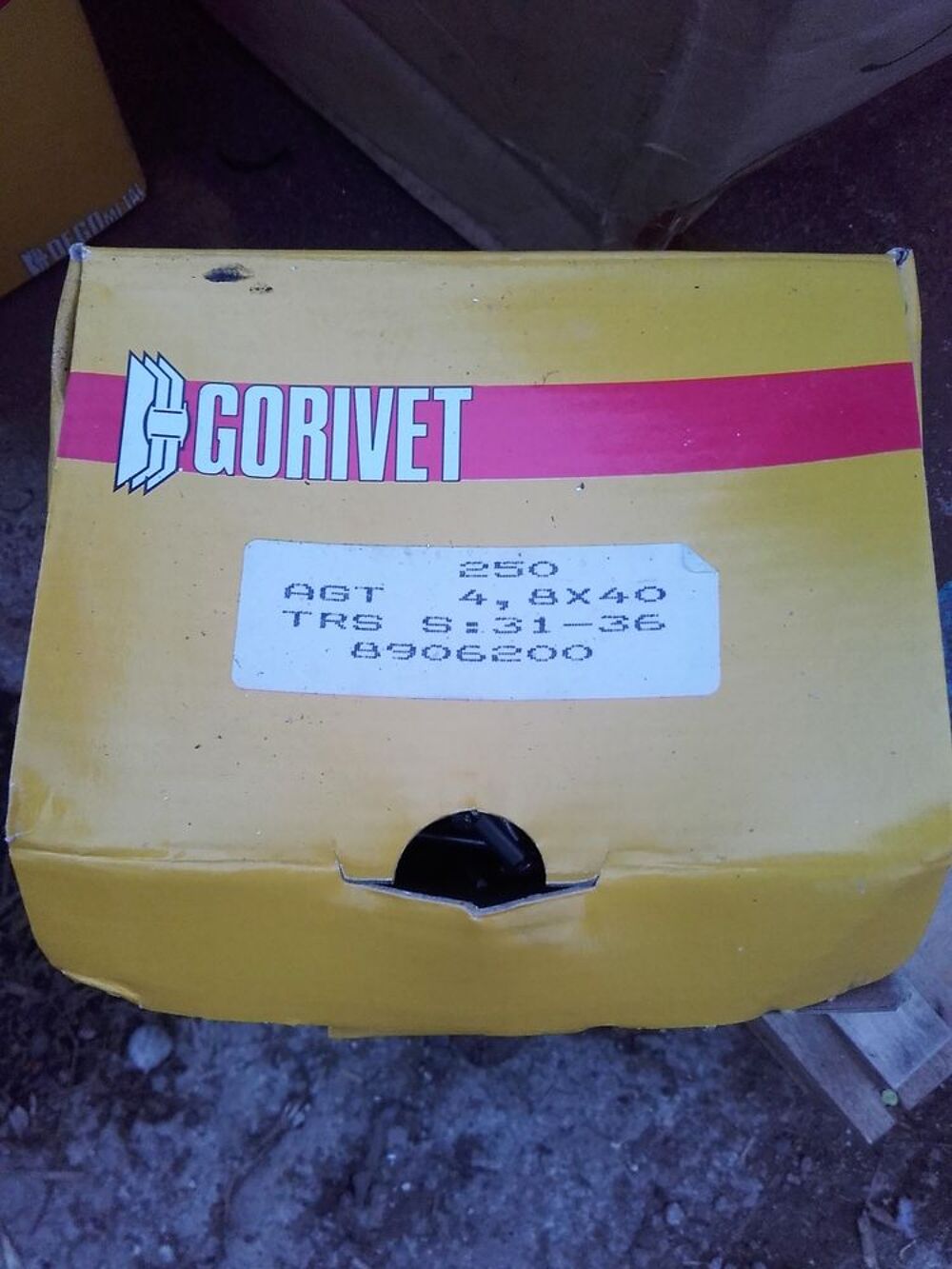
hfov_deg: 45.4
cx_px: 476
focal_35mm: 31
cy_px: 634
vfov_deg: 58.3
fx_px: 1137
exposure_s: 1/33
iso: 70
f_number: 2.2
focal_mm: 3.3
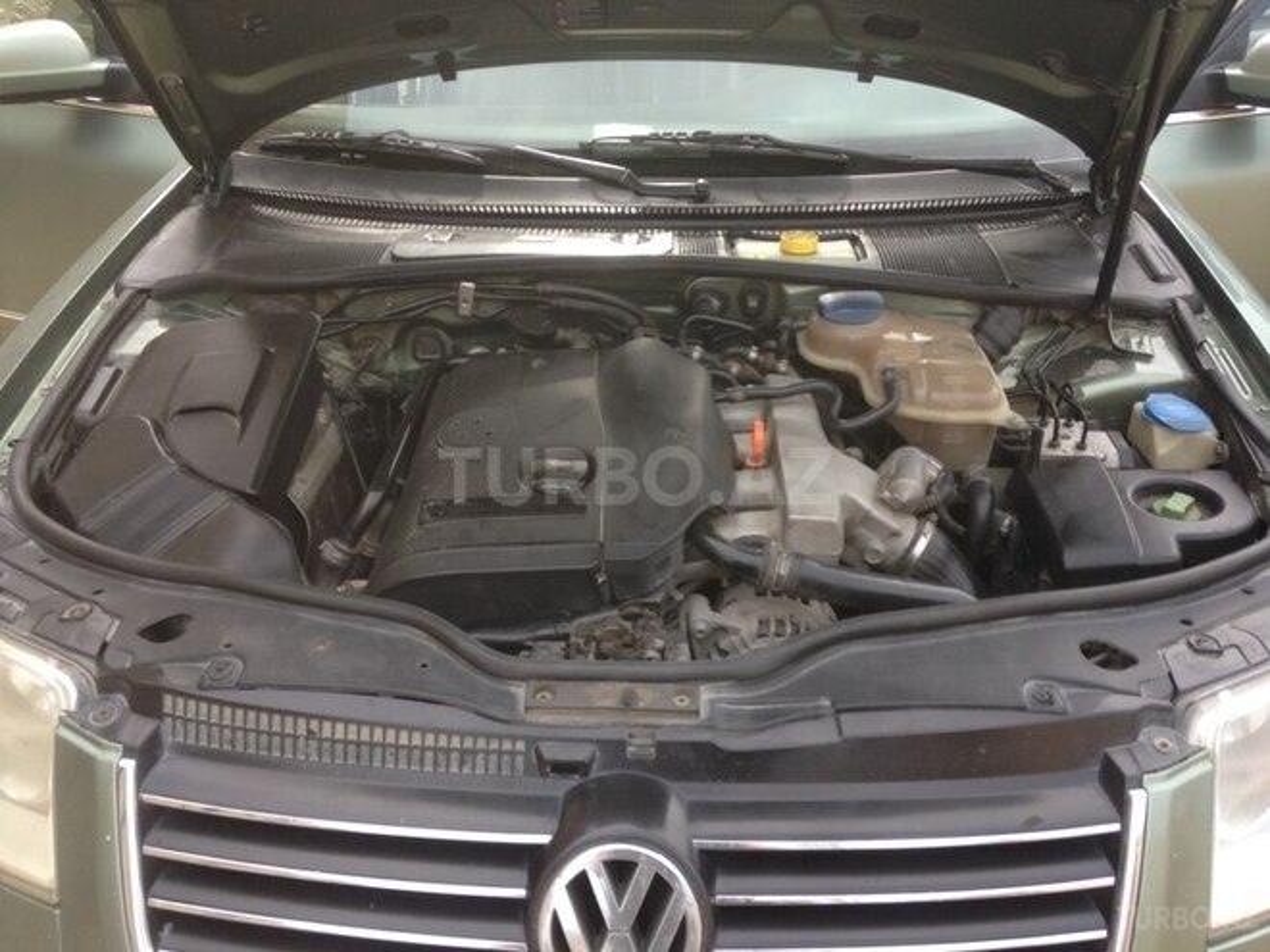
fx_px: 1211
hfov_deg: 55.4
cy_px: 476
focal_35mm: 33
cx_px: 635
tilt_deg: -30.3
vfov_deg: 42.9
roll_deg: -0.6
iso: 50
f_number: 2.4
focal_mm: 4.12
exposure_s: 1/313
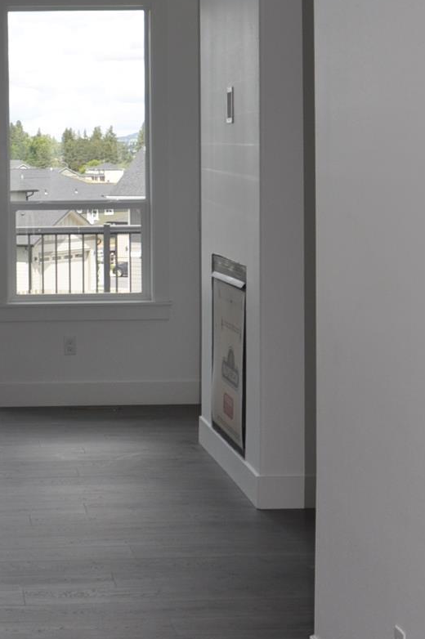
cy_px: 238
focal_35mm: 74
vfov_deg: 27.3
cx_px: -7
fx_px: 1313
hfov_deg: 17.9
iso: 200
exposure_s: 1/200
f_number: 6.3
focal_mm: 18
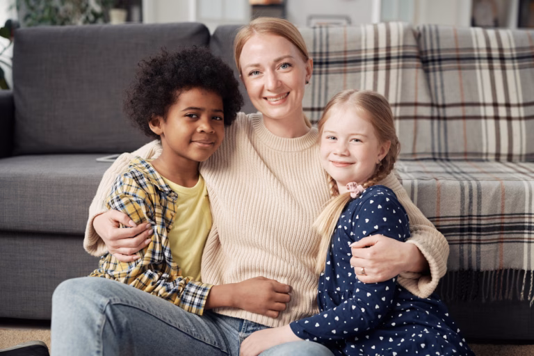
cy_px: 178
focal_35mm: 50
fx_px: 742
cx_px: 267
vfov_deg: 27.0
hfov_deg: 39.6
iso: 800
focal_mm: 50
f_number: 3.2
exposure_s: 1/160
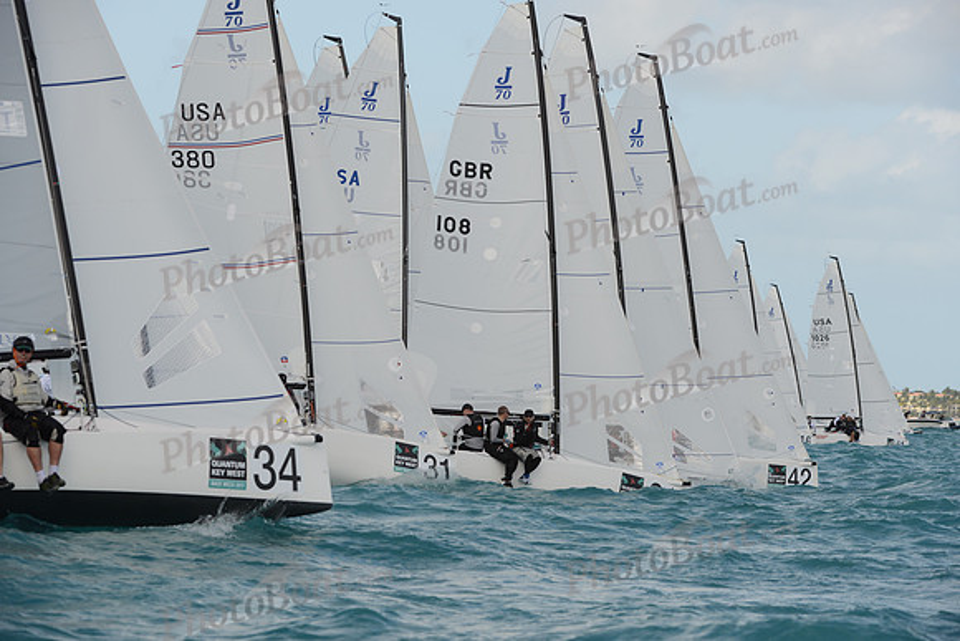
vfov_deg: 6.9
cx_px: 480
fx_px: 5334
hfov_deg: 10.3
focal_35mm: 200
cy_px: 320
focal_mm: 200
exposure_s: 1/500
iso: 200
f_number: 8
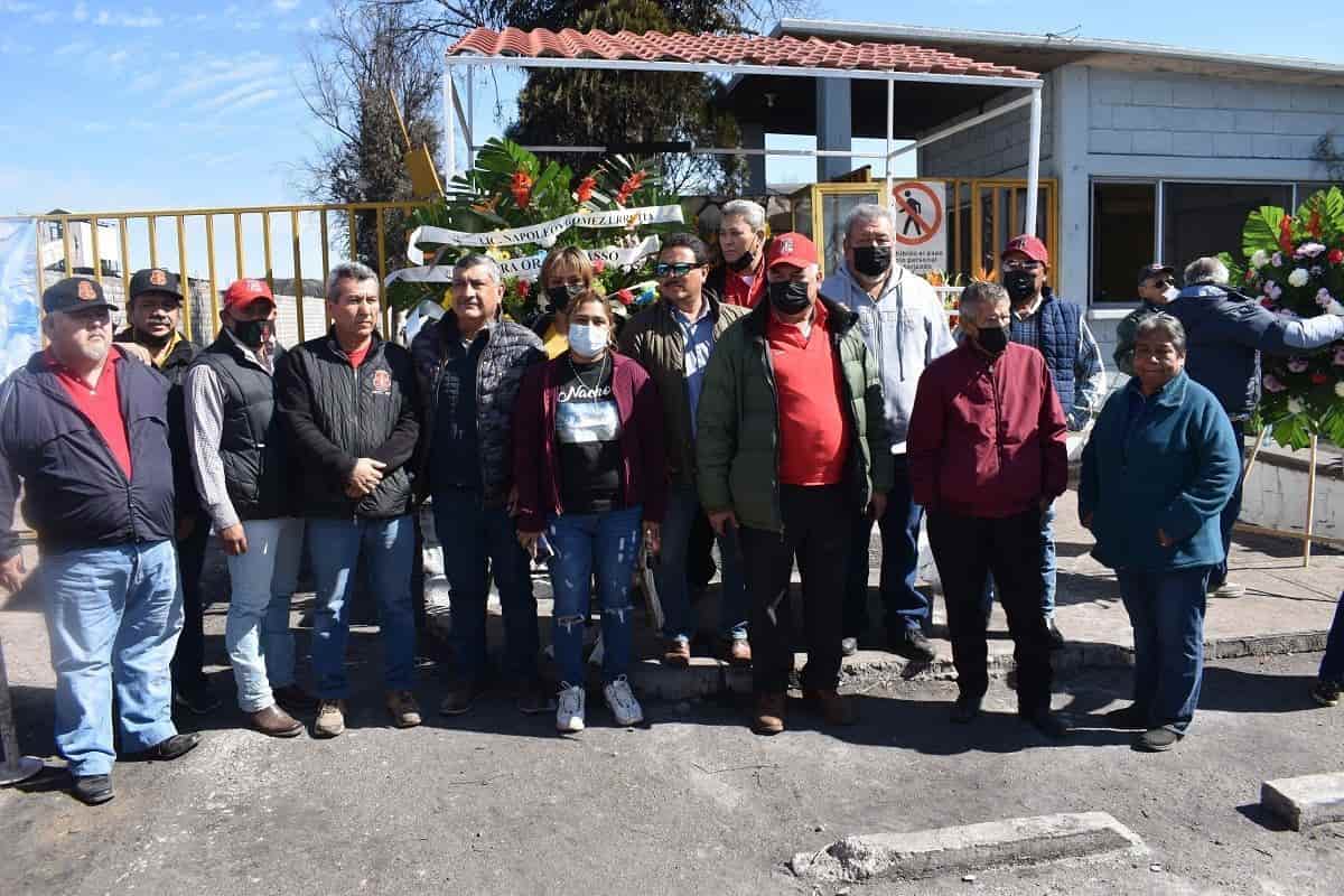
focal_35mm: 27
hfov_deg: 67.4
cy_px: 448
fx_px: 1008
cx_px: 672
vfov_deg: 47.9
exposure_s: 1/250
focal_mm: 18
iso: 140
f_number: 8
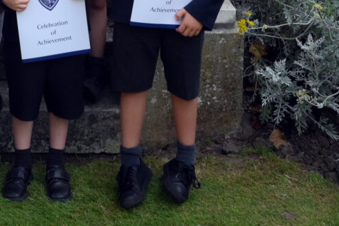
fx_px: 1769
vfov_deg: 7.1
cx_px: -129
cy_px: -203
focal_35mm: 188
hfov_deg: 10.6
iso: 1600
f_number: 6.3
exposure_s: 1/2500
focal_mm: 45
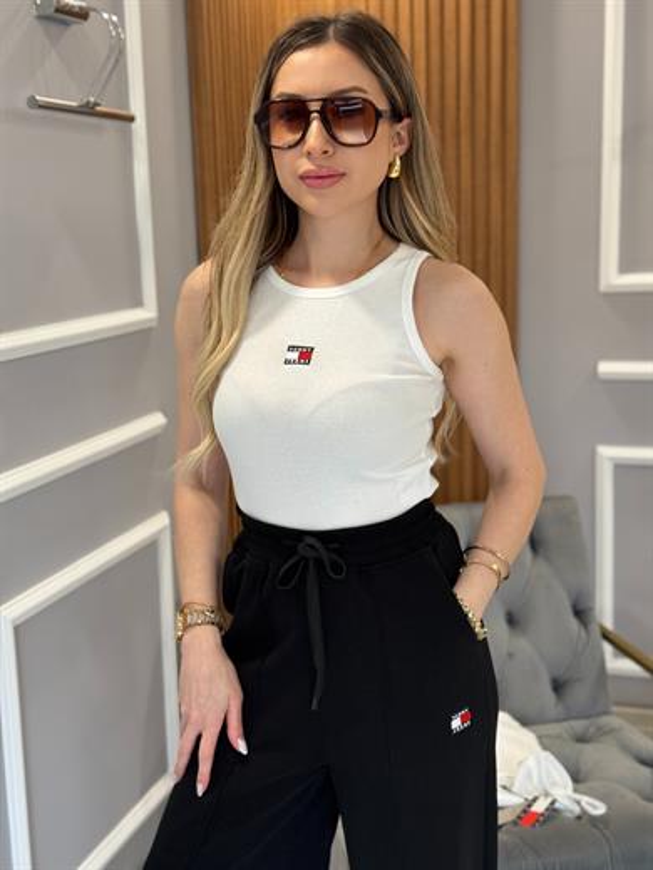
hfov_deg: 30.3
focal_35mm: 48
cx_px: 326
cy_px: 435
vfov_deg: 39.7
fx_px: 1207
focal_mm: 6.76
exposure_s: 1/60
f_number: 1.78
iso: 160
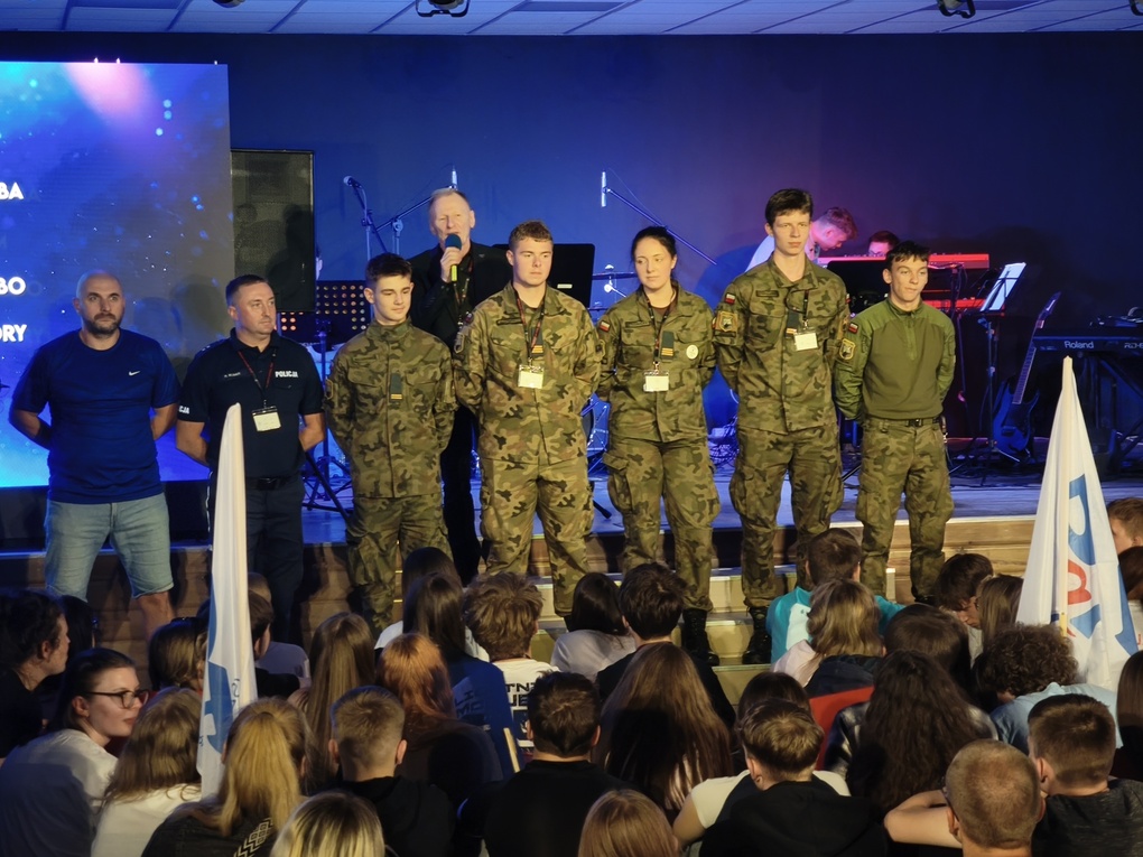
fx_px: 2708
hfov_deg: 23.8
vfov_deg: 18.0
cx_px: 572
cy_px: 428
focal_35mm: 82
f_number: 2
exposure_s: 1/100
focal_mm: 8.8
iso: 1000
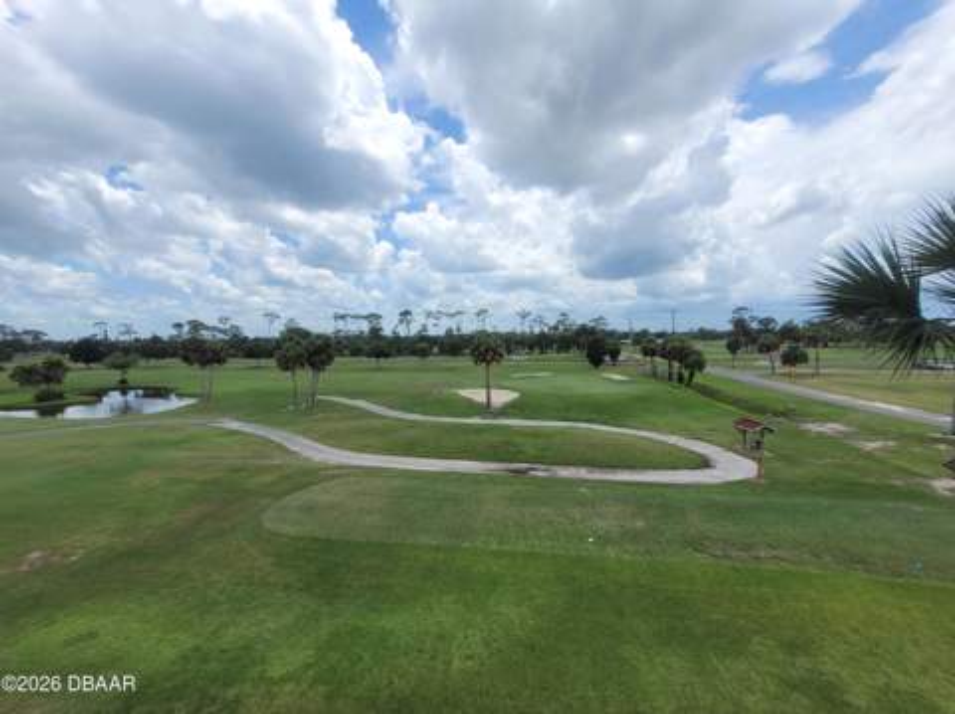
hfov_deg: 106.2
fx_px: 358
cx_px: 478
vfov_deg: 89.8
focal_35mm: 13
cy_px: 357
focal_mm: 1.74
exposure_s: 1/1737
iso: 40
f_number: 2.2
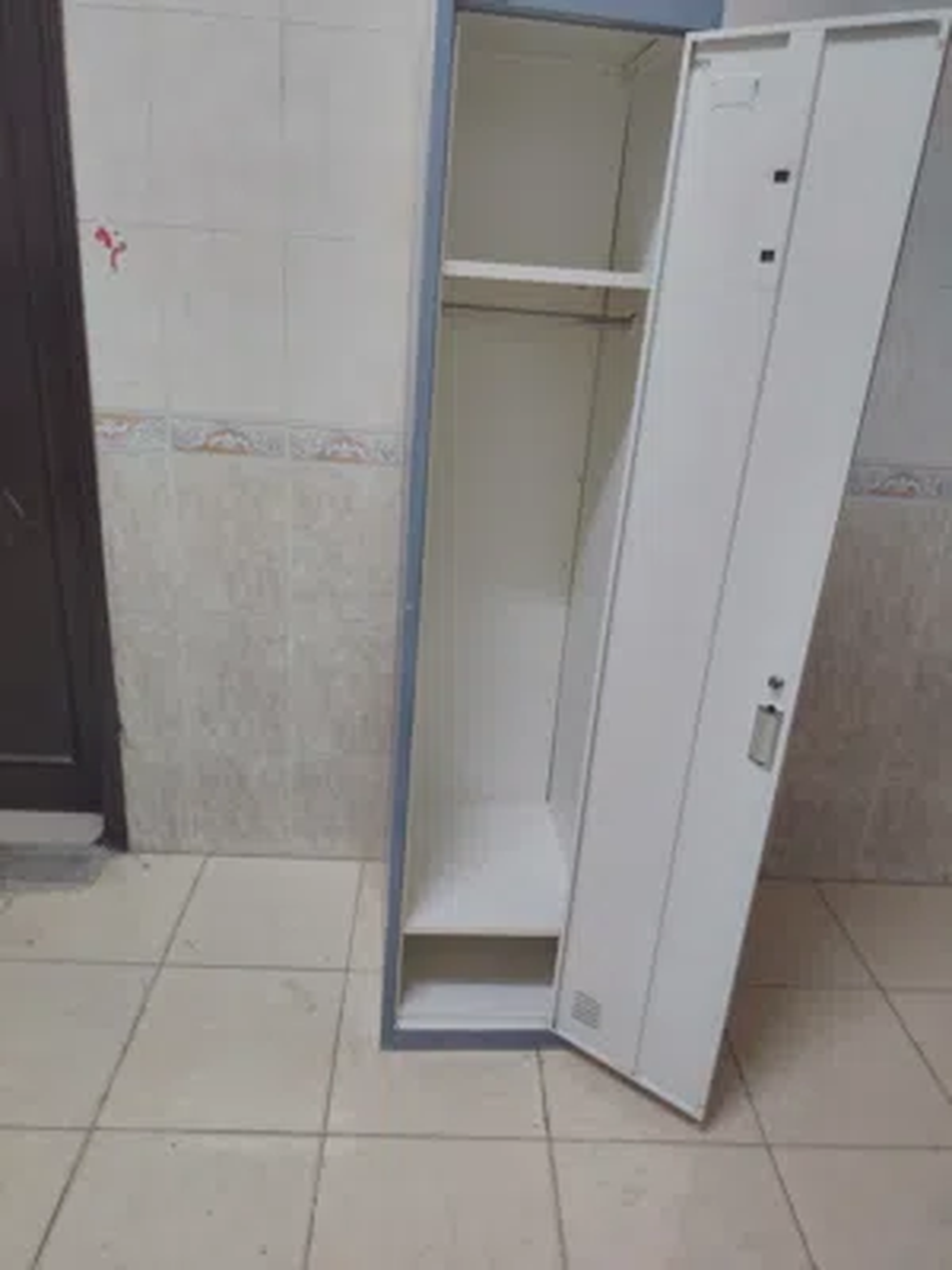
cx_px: 476
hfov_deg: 56.8
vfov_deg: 71.6
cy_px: 635
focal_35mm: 24
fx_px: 880
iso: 625
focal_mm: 5.25
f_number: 1.75
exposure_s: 1/33.3
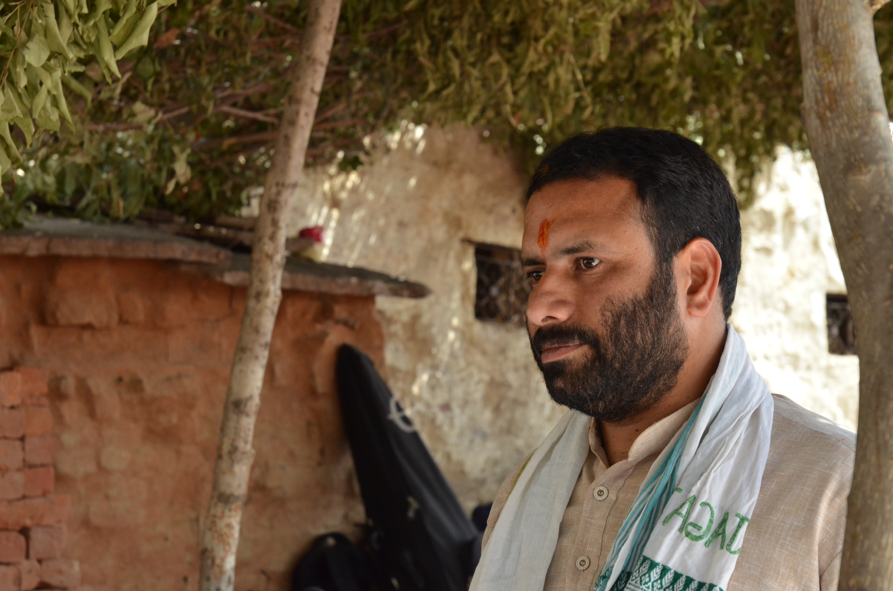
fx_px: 2599
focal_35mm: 105
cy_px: 296
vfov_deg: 13.0
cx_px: 446
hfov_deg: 19.5
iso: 800
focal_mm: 70
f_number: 8
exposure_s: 1/250
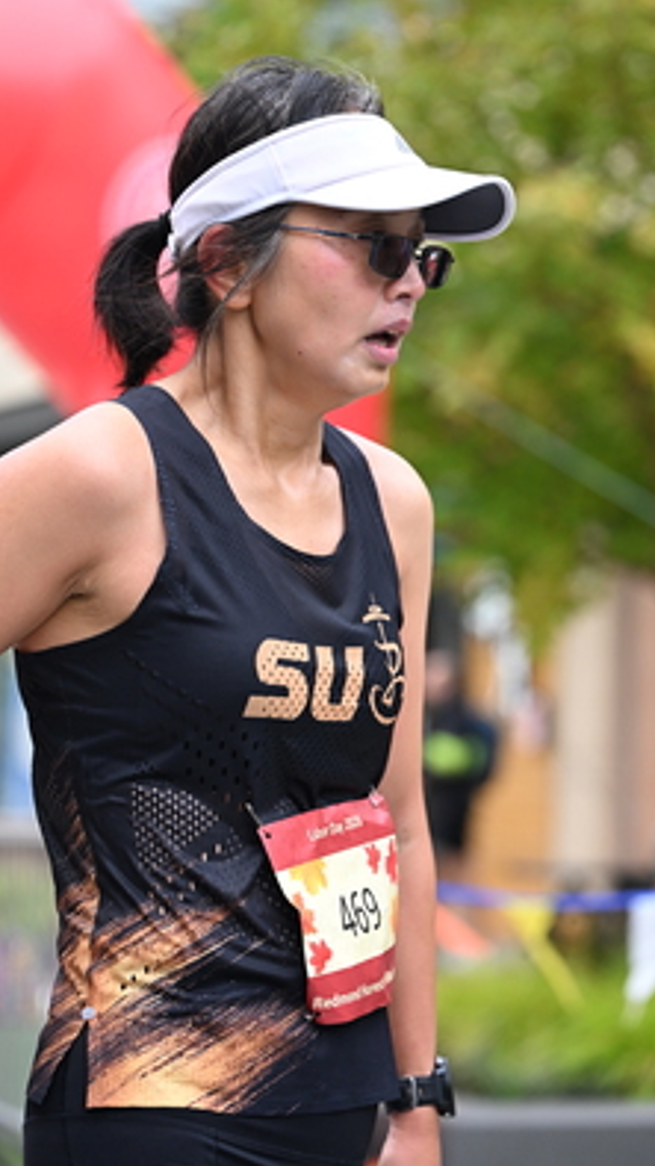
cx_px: 394
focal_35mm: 121
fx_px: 3738
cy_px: 472
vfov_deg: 17.7
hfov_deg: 10.0
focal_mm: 83
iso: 1000
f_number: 2.8
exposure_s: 1/2000
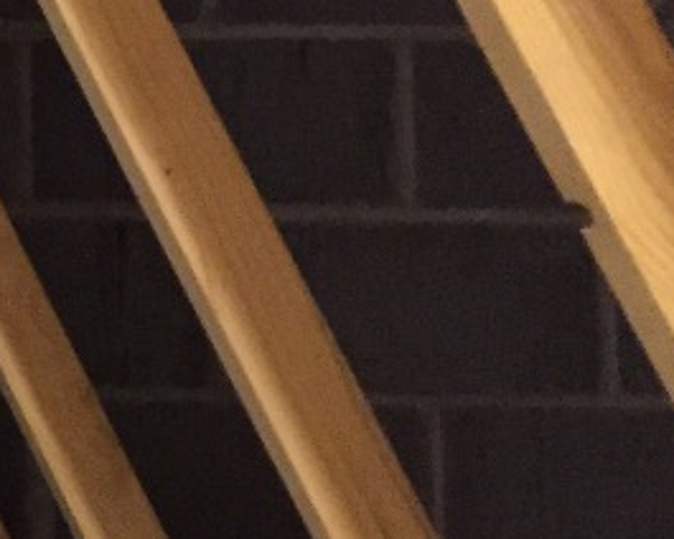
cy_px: 414
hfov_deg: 12.8
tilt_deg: +7.3
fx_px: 2553
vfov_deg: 12.0
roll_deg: -2.9
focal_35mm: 128
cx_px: -743
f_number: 2.2
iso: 400
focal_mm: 4.15
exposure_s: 1/15
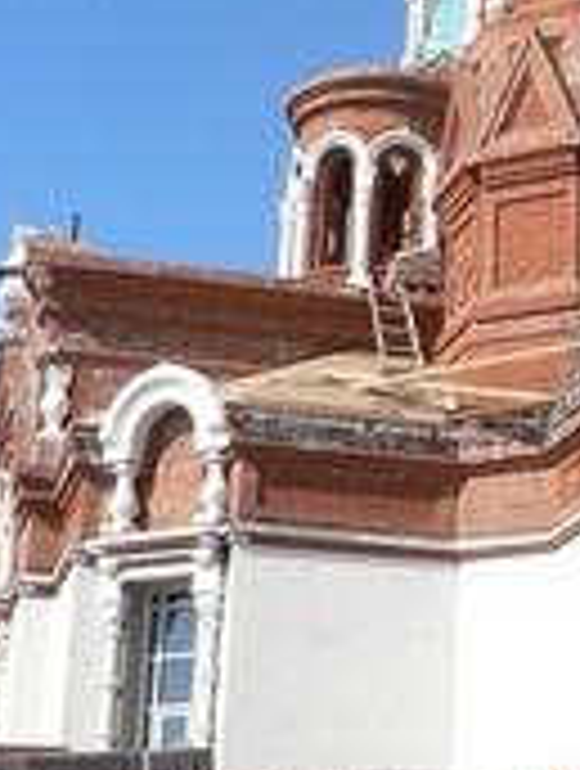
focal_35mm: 105
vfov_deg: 18.3
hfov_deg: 13.5
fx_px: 2337
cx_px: 816
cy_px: 18
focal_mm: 6
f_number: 5.6
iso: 80
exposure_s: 1/400
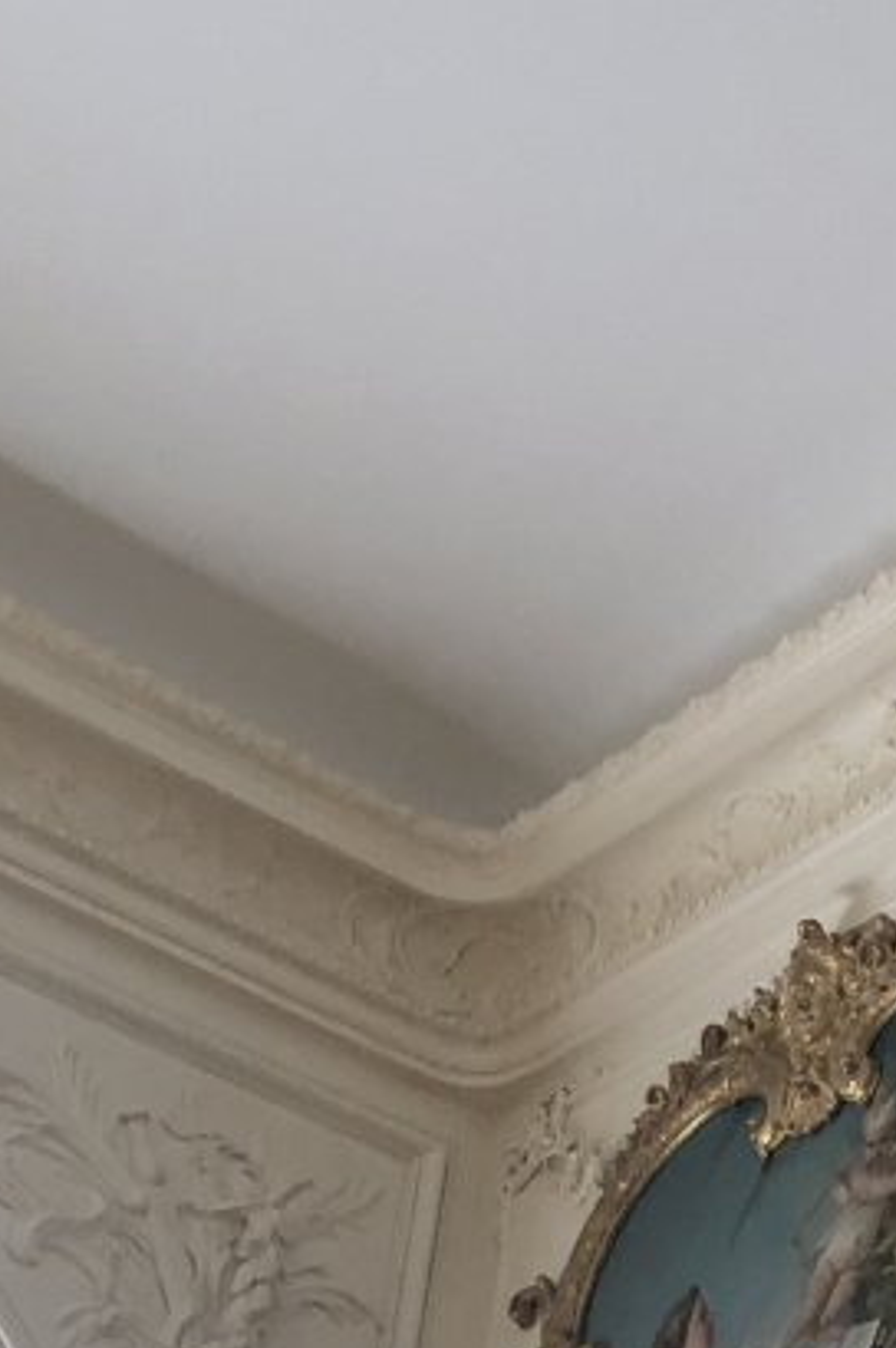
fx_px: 4263
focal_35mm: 114
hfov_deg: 11.2
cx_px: 1604
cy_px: 1526
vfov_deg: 17.3
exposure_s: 1/30
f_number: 1.8
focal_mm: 3.99
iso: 32
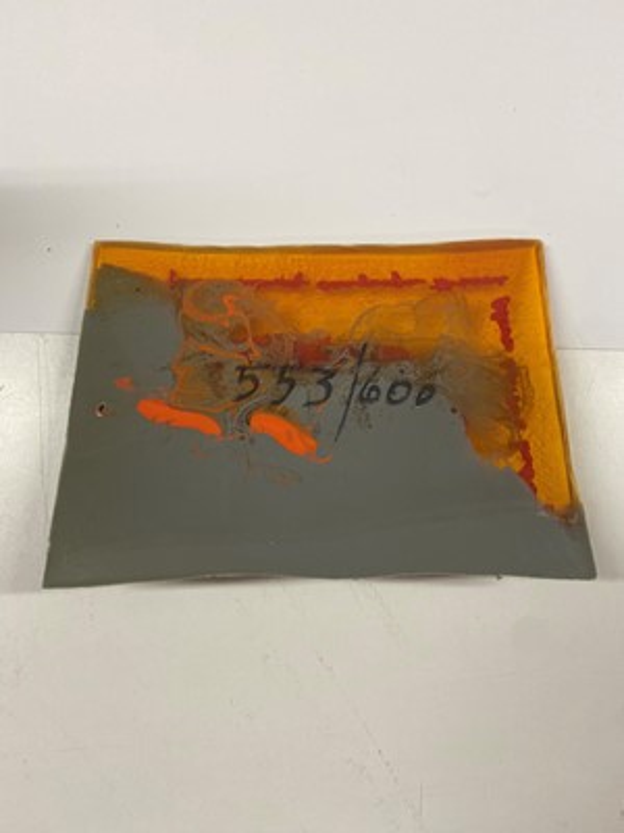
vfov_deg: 67.3
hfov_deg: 53.1
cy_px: 416
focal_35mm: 26
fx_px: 625
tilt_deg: -83.8
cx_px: 312
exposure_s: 1/100
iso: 125
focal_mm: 4.25
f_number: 1.8
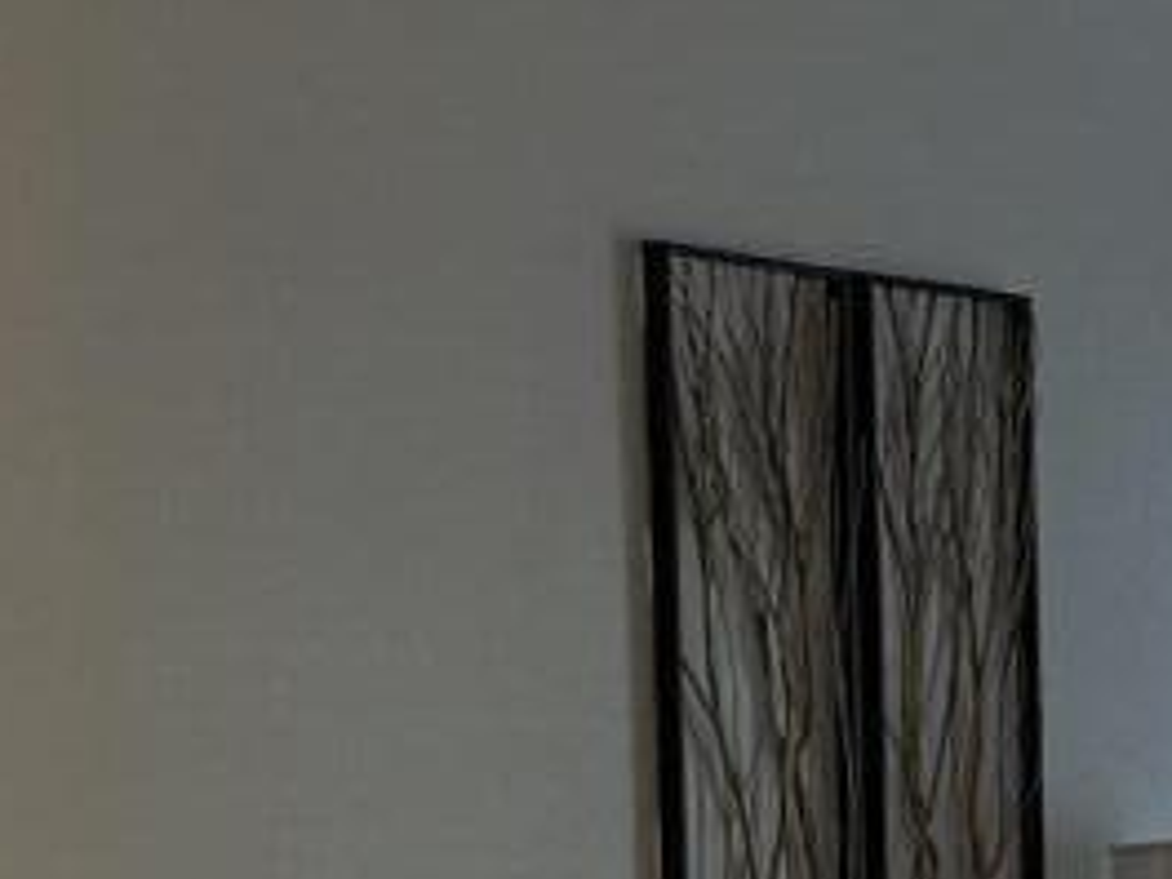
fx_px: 6162
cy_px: 1261
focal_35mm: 182
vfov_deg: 8.0
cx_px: 2606
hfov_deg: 9.8
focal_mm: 6.76
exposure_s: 1/120
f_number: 1.78
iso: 320
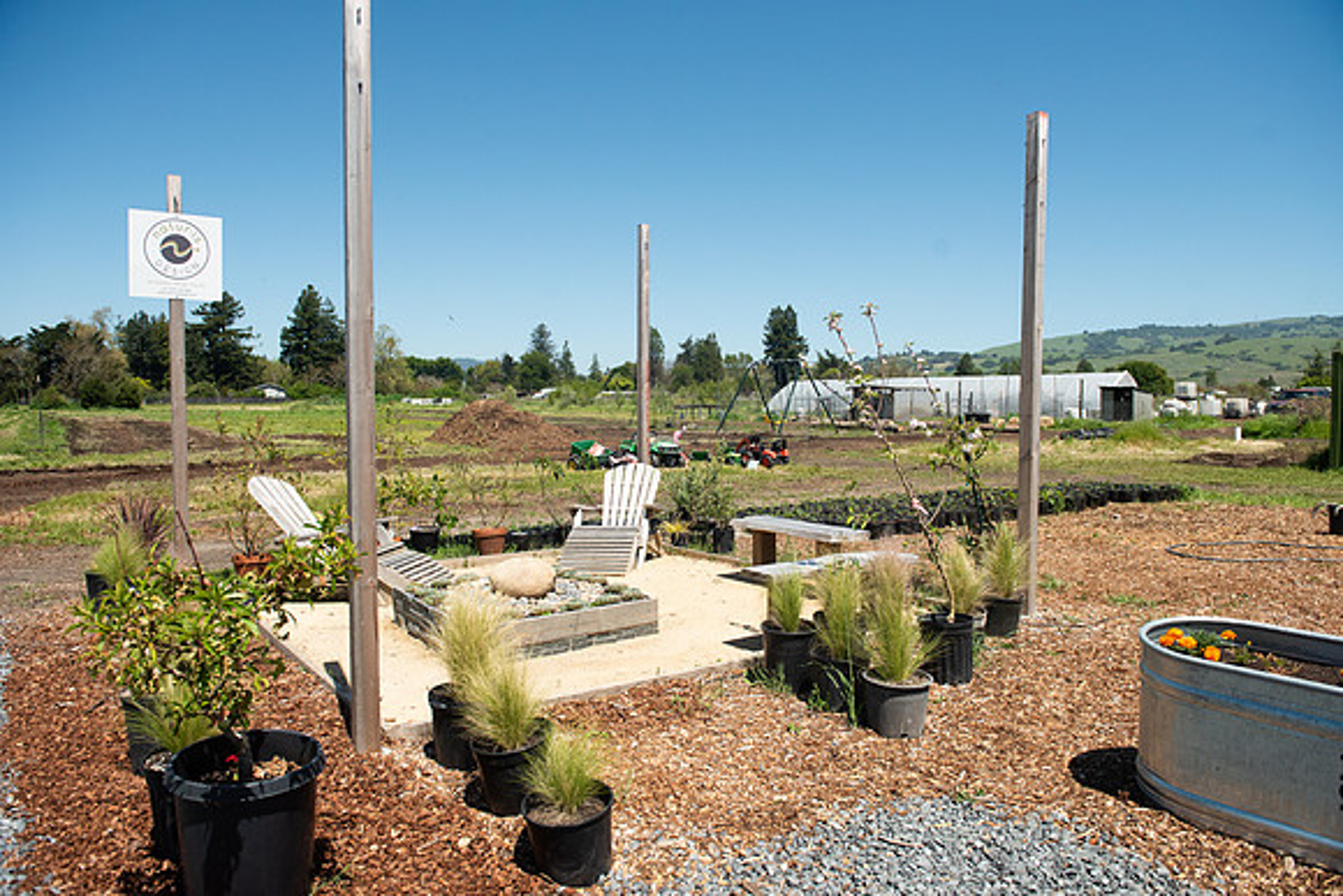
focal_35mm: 24
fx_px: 896
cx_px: 672
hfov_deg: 73.7
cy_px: 448
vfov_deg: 53.2
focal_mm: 24
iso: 500
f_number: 4.5
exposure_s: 1/5000
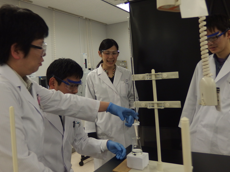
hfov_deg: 56.8
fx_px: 213
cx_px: 111
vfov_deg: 43.9
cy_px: 70
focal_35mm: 32
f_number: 2
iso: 160
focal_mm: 4.7
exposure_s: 1/100
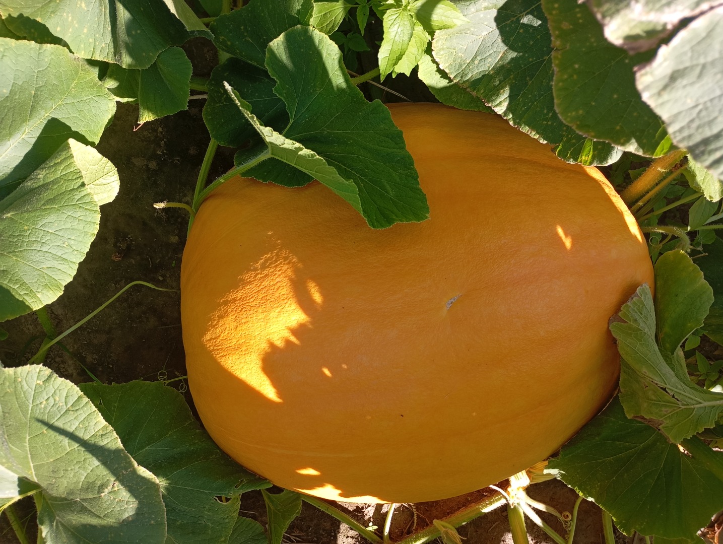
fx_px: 586
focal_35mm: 28
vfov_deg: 49.8
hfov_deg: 63.4
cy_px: 272
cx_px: 362
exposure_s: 1/187
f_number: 1.8
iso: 104
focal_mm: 4.27
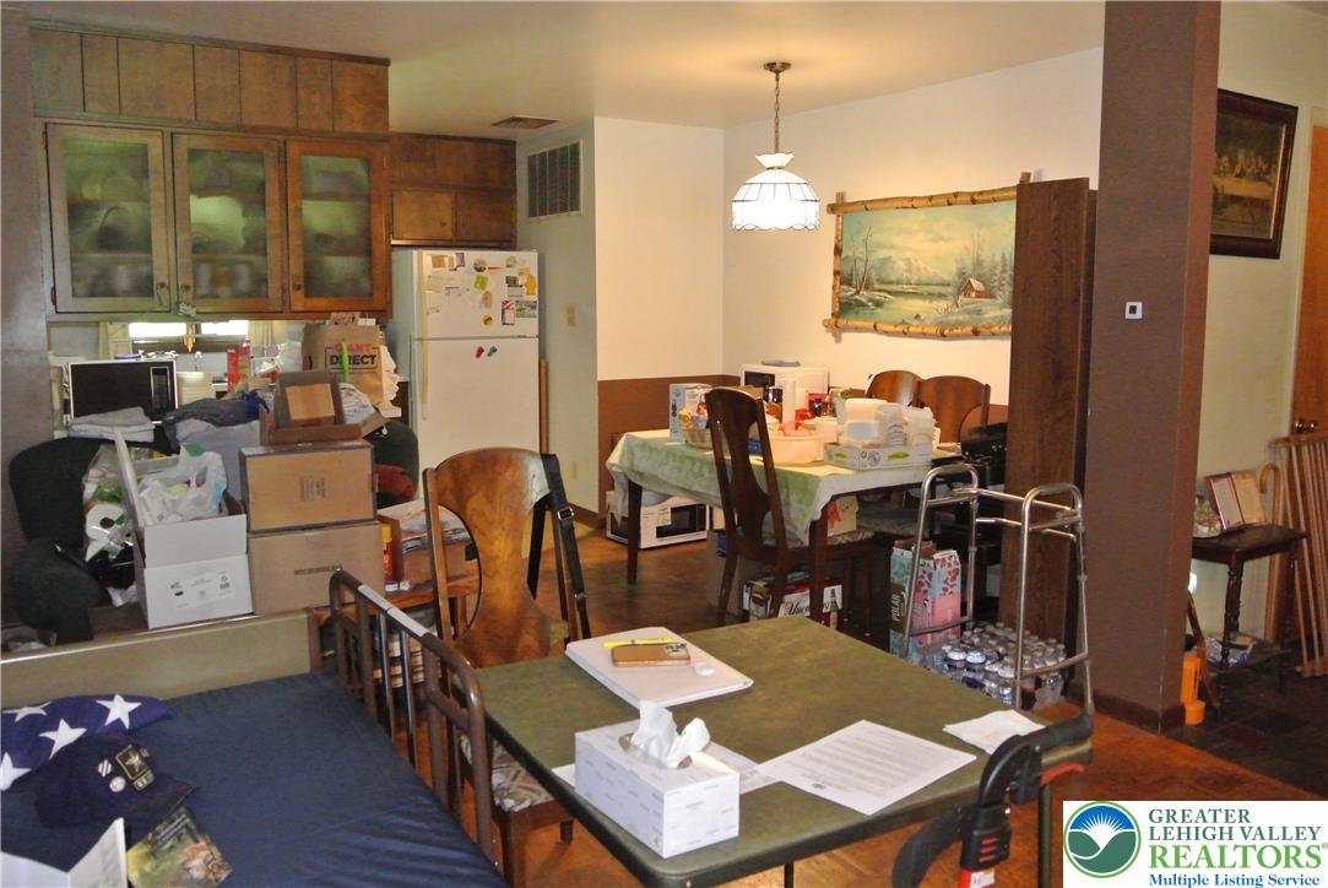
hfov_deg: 63.6
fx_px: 1071
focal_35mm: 29
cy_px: 444
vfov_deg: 45.0
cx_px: 664
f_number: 3.5
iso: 2800
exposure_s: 1/60
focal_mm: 11
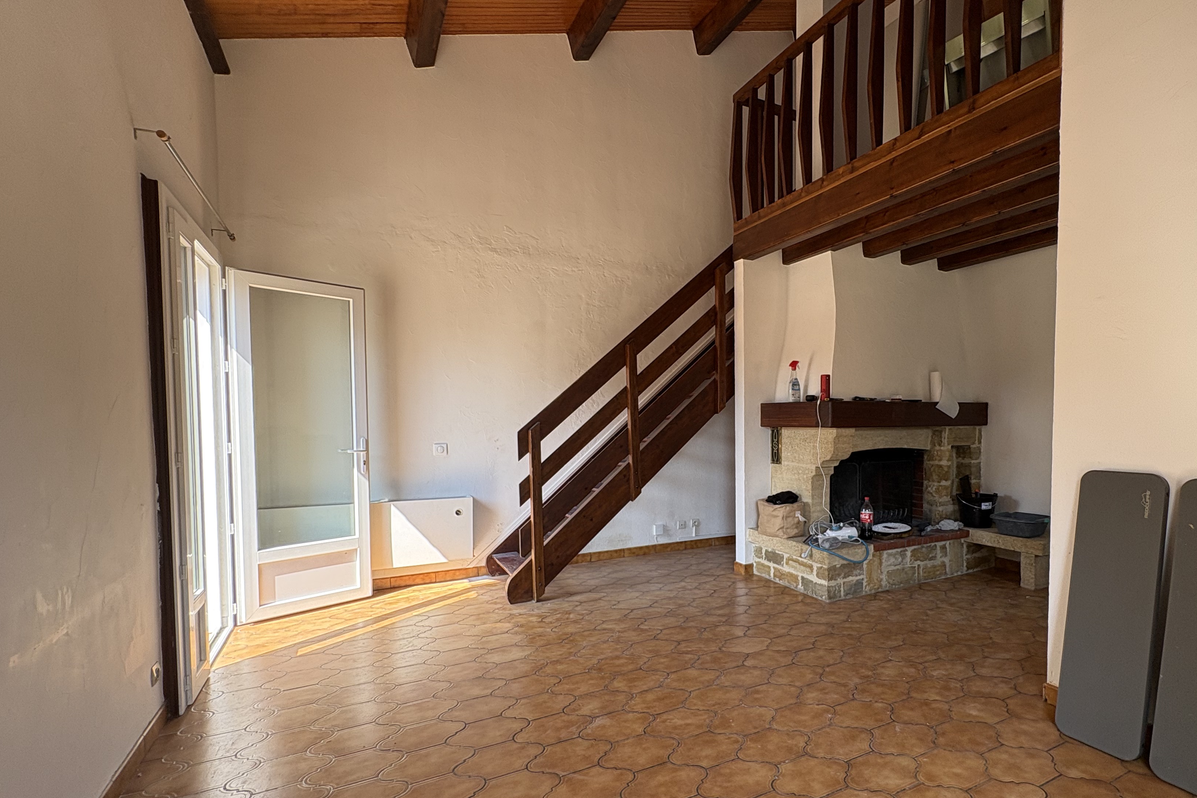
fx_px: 598
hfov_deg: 89.3
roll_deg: +0.8
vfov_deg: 67.2
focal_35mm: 18
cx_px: 690
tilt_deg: -2.4
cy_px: 443
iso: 50
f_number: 2.2
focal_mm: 2.22
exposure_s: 1/142
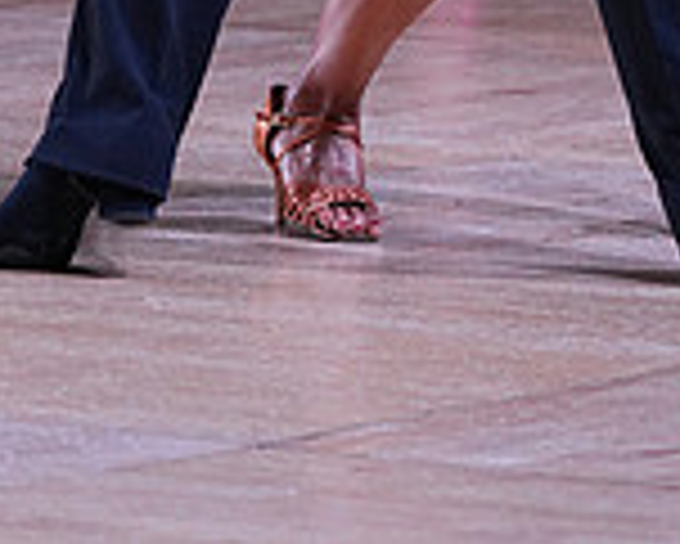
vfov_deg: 3.5
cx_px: 615
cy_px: -755
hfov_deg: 4.4
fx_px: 8800
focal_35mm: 437
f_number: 4
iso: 1600
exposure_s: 1/500
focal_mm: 121
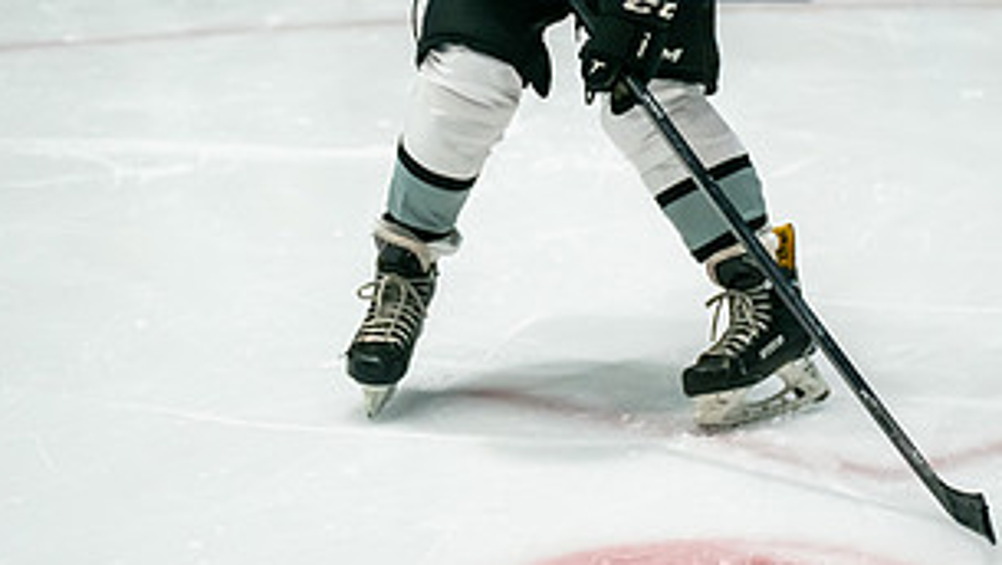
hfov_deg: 8.2
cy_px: -48
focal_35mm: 263
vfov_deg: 4.6
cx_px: 673
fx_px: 6992
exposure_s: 1/1600
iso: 3200
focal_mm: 132
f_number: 3.2
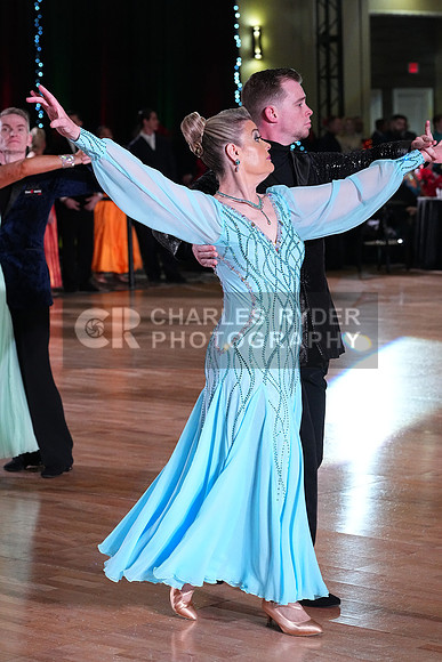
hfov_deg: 12.9
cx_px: 221
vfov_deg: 19.3
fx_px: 1951
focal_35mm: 106
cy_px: 331
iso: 6400
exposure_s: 1/400
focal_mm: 106
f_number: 6.3
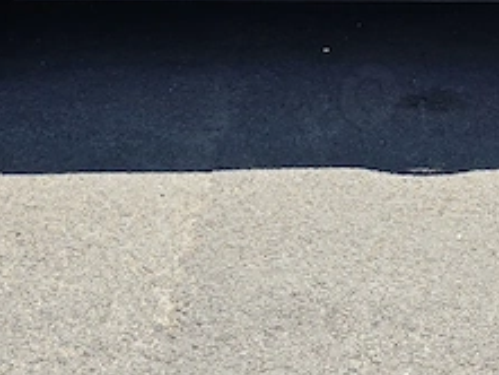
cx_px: 422
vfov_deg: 12.9
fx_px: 1500
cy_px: -296
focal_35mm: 104
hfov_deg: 18.7
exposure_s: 1/4434
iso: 80
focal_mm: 6.3
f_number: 1.7
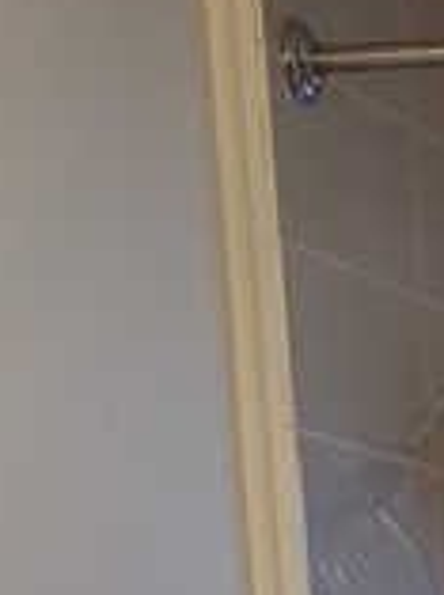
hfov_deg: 7.7
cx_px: 1249
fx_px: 2919
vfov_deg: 10.6
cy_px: 1220
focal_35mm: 170
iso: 40
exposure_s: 1/60
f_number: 1.8
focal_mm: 5.4
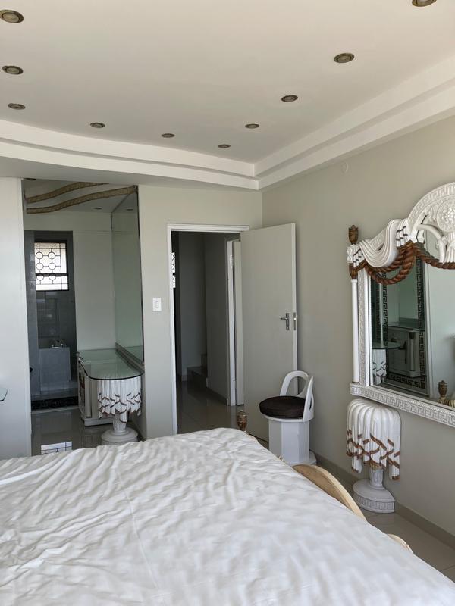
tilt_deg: -2.6
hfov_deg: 54.9
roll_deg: +1.5
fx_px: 438
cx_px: 228
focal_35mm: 25
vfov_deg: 69.4
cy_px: 303
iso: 32
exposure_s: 1/445
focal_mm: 5.1
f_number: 1.6
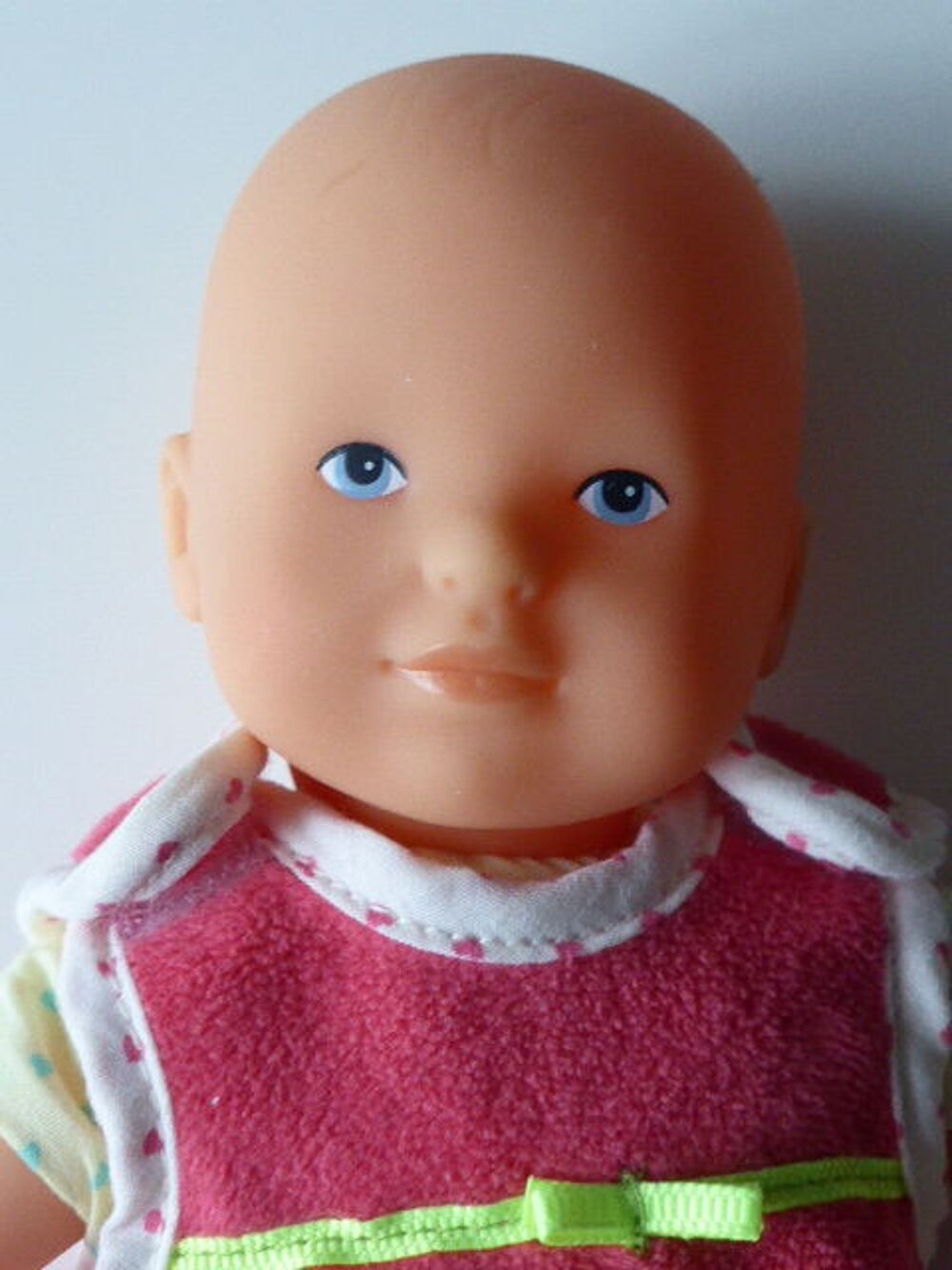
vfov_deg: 28.2
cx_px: 476
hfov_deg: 21.3
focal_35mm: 69
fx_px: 2530
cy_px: 635
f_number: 4.9
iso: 400
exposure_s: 1/25
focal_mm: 11.7
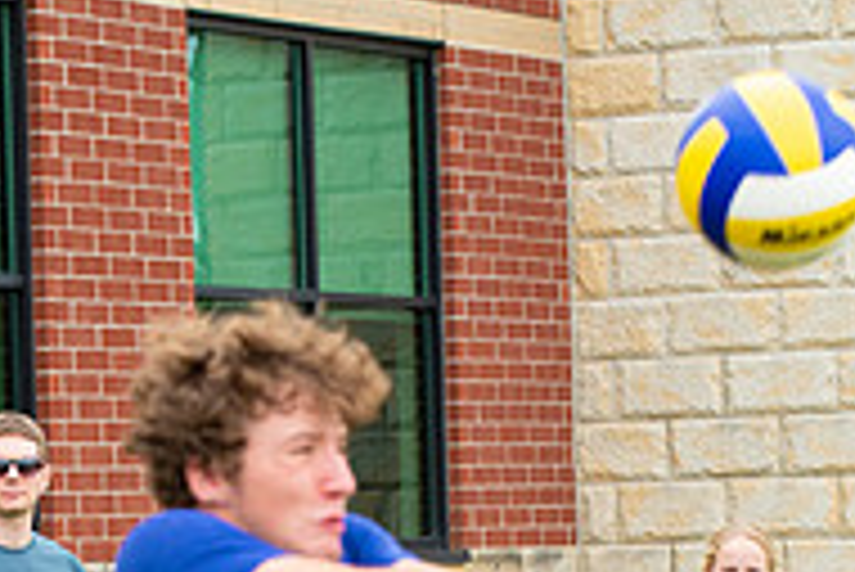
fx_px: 5086
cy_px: 849
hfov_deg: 9.6
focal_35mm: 214
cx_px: 364
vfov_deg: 6.4
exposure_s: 1/1000
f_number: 4.5
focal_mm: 70
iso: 640
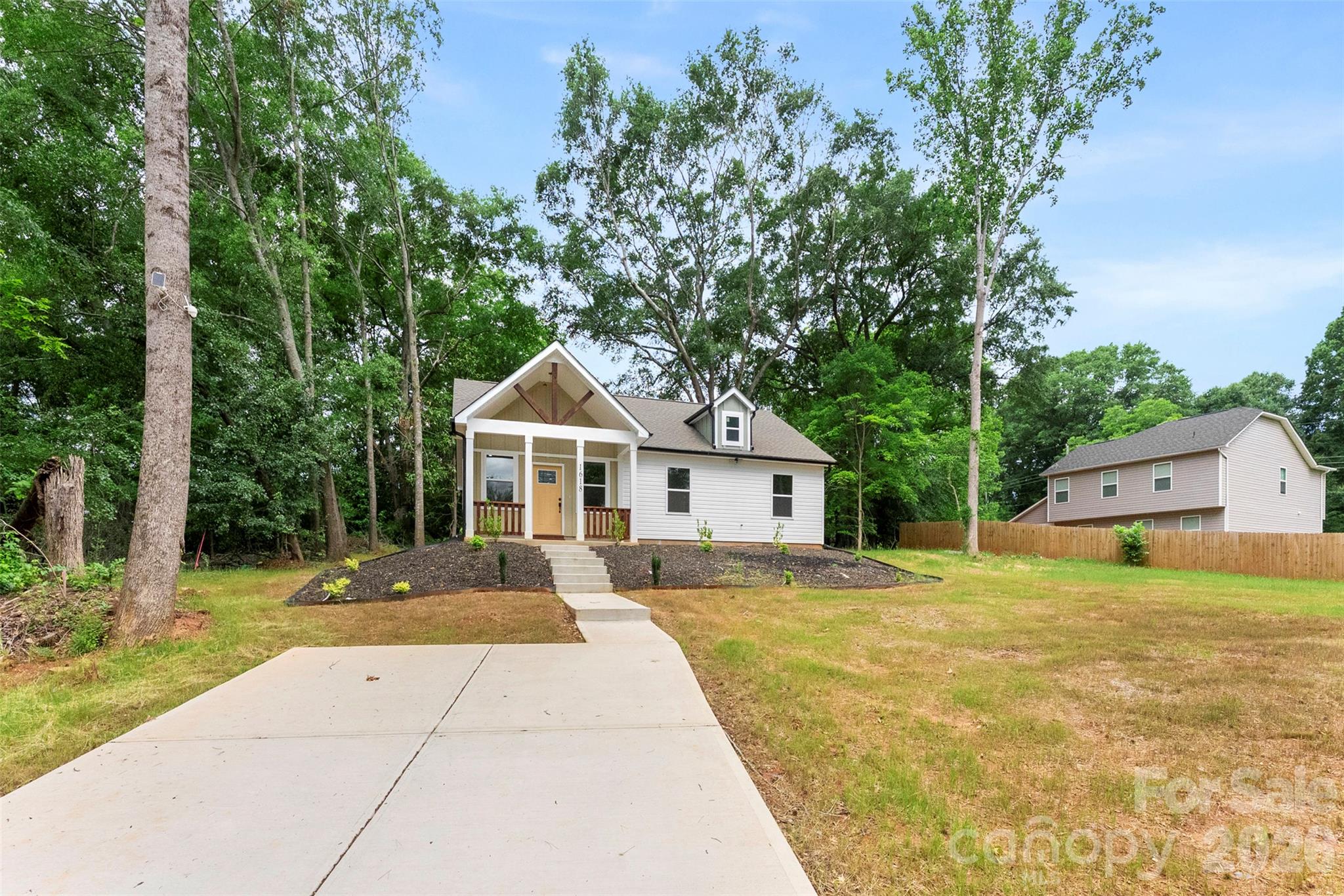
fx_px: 523
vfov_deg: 81.3
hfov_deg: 104.2
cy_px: 448
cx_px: 672
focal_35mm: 14
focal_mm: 14
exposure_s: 1/2500
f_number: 9
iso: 2000
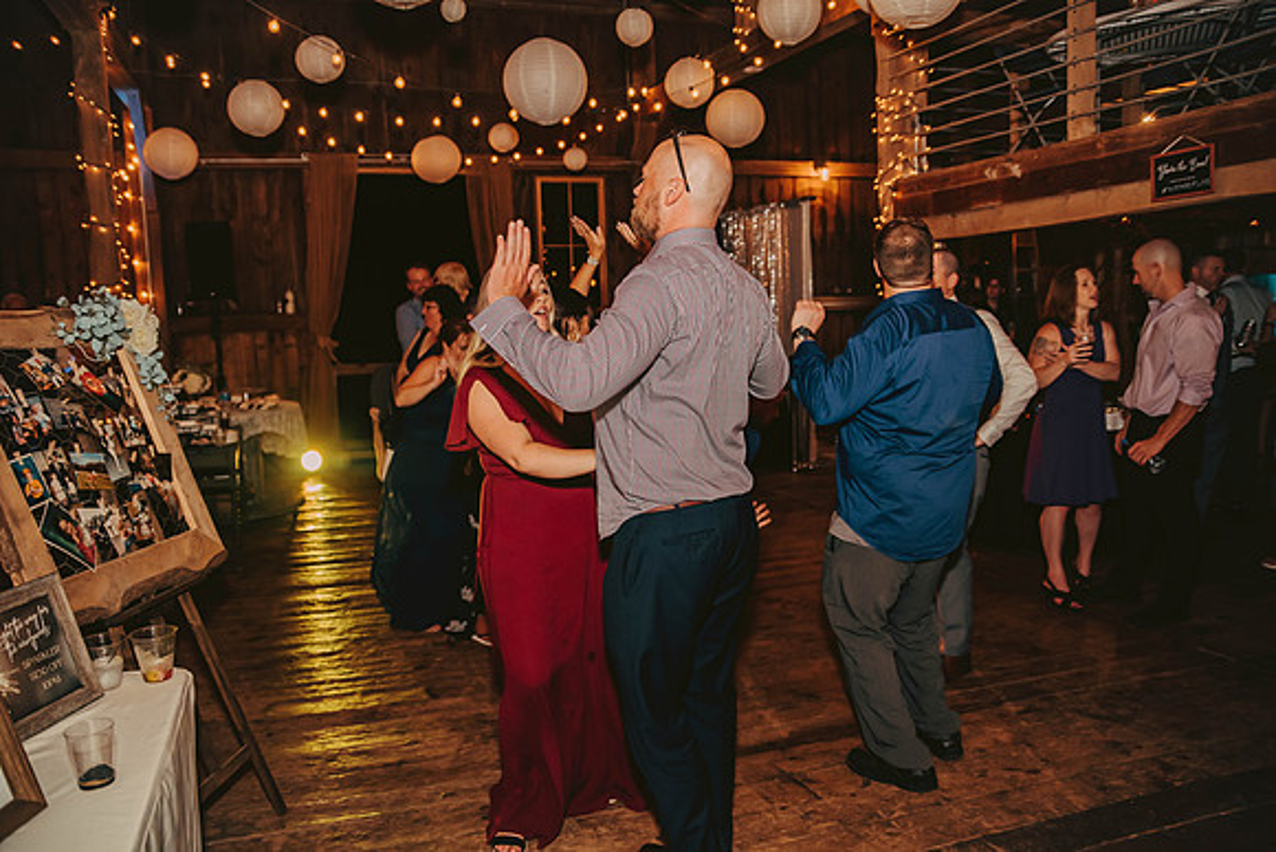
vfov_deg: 46.4
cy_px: 426
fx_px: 993
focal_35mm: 28
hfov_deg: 65.5
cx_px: 638
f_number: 2.8
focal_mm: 28
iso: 1000
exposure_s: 1/160
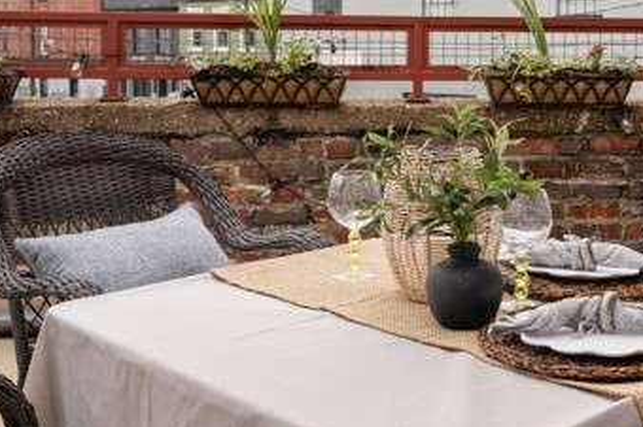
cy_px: 74
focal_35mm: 53
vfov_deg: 25.0
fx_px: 946
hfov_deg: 36.9
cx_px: 463
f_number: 11
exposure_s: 1/100
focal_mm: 30
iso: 100
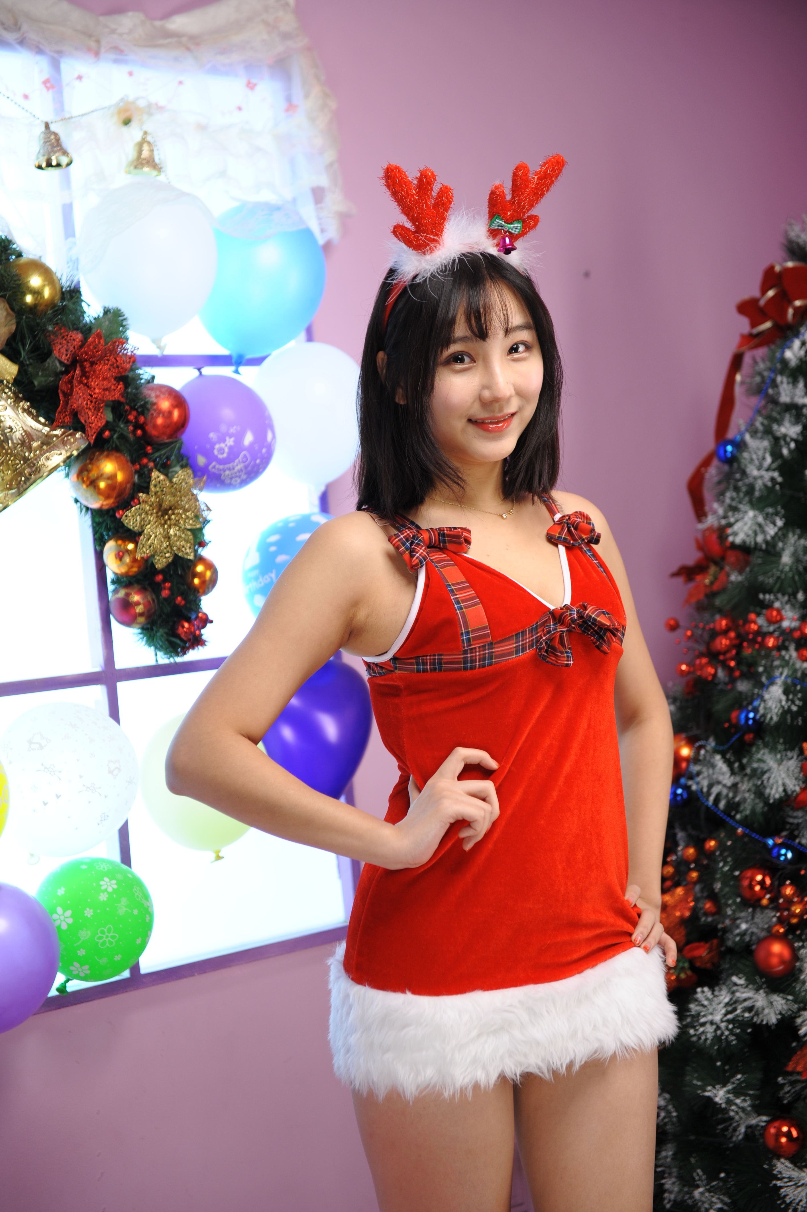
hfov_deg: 19.4
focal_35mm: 70
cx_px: 404
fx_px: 2357
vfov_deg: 28.9
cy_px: 606
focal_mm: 70
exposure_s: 1/125
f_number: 3.5
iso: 400
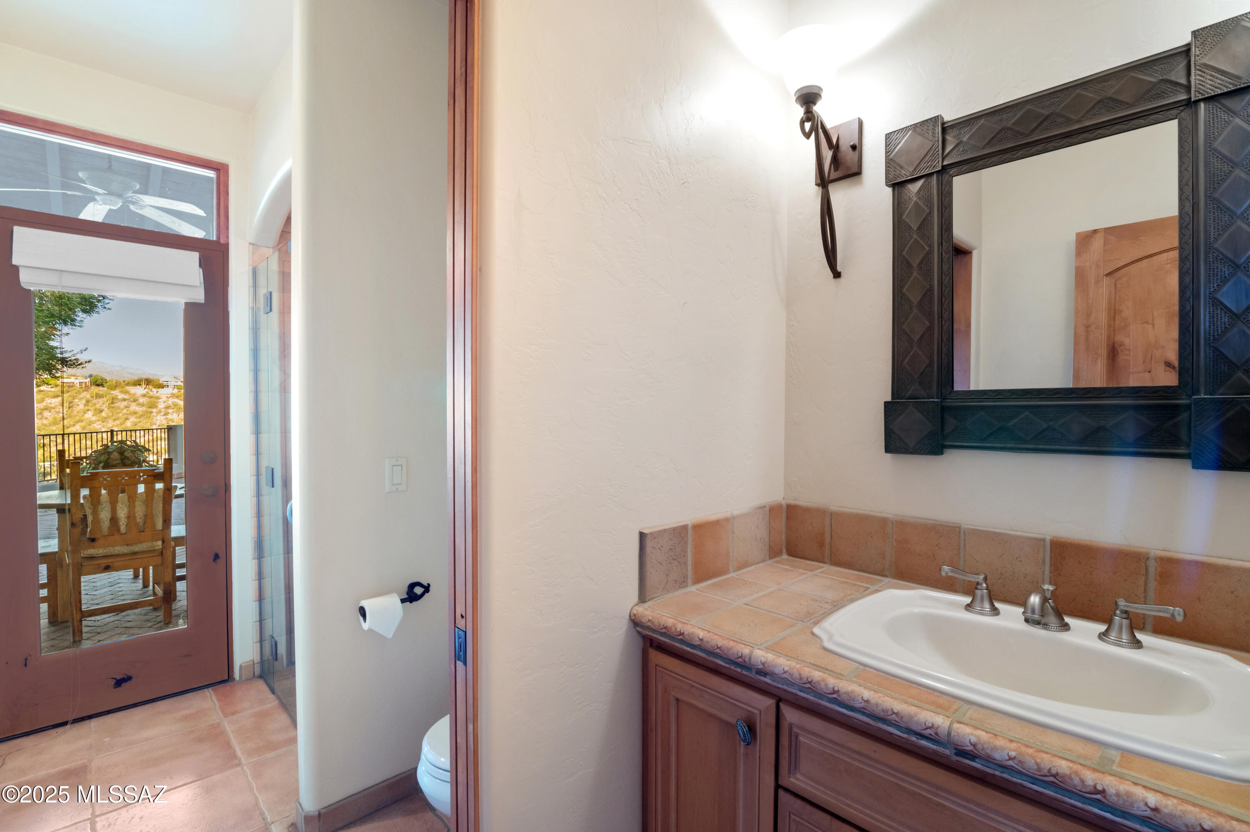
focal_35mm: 16
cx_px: 625
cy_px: 416
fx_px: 555
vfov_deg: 73.7
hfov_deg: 96.8
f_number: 16
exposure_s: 1/3
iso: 800
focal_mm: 16
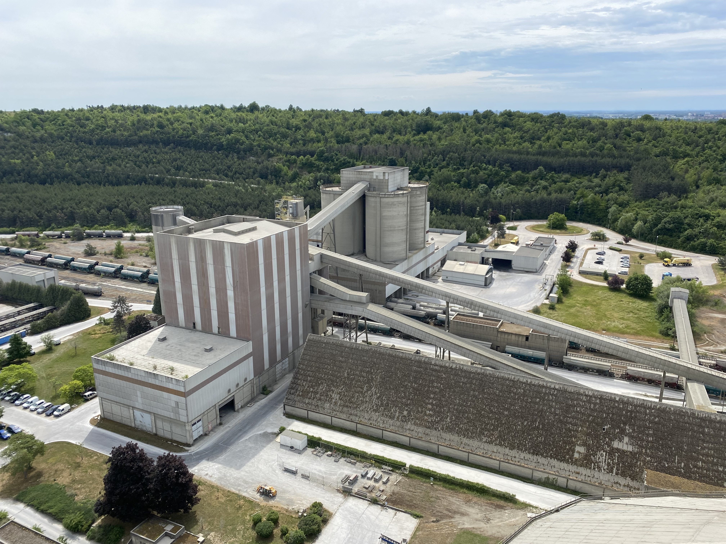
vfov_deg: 53.1
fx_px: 545
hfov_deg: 67.3
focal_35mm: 26
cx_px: 363
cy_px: 272
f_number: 1.8
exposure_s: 1/2890
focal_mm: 4.25
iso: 32
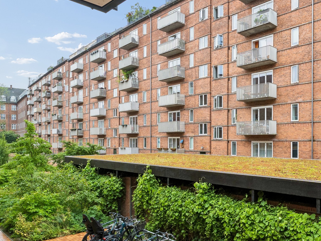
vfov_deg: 46.9
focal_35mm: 30
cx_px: 233
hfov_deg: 58.0
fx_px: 275
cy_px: 148
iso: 400
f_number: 7.1
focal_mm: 10.6
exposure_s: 1/100
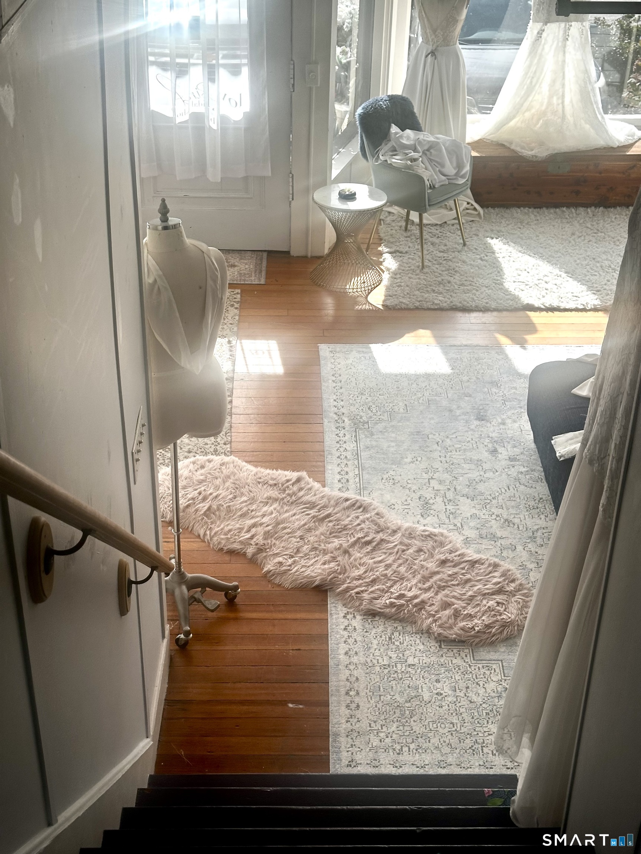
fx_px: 1185
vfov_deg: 39.7
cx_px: 320
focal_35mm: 48
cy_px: 427
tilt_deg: -31.1
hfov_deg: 30.3
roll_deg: -1.8
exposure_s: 1/810
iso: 64
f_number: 1.78
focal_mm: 6.86
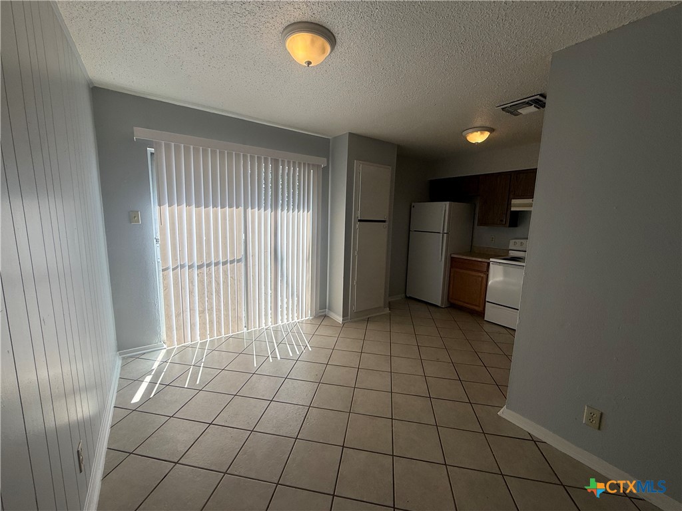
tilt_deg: -8.5
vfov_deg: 85.7
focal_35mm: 14
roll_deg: -2.3
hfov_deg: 102.1
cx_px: 341
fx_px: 276
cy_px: 256
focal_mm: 2.22
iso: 50
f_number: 2.2
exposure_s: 1/403
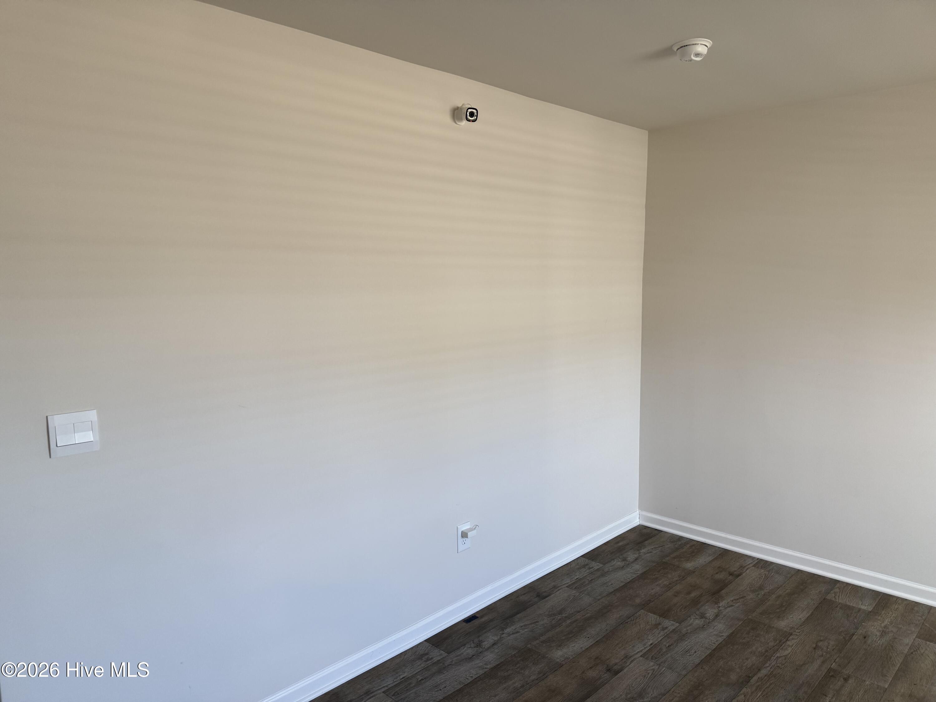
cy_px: 351
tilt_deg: -6.8
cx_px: 468
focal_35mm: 24
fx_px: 649
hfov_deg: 71.6
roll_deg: +0.5
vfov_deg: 56.8
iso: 160
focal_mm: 6.76
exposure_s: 1/120
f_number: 1.78
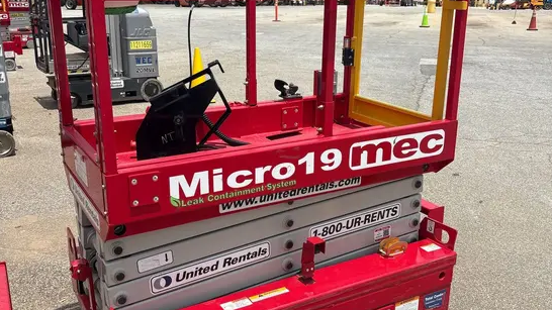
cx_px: 275
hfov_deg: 52.8
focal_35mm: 38
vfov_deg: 31.2
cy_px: 145
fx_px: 556
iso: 50
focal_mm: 5.96
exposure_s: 1/4065
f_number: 1.6
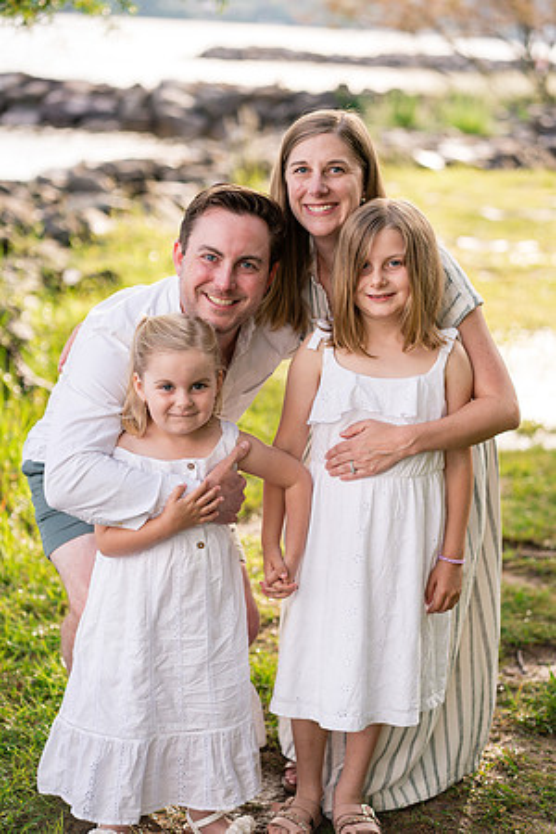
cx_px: 278
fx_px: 1969
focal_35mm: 85
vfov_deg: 23.9
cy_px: 417
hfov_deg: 16.1
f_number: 3.2
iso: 800
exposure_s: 1/1600
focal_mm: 85
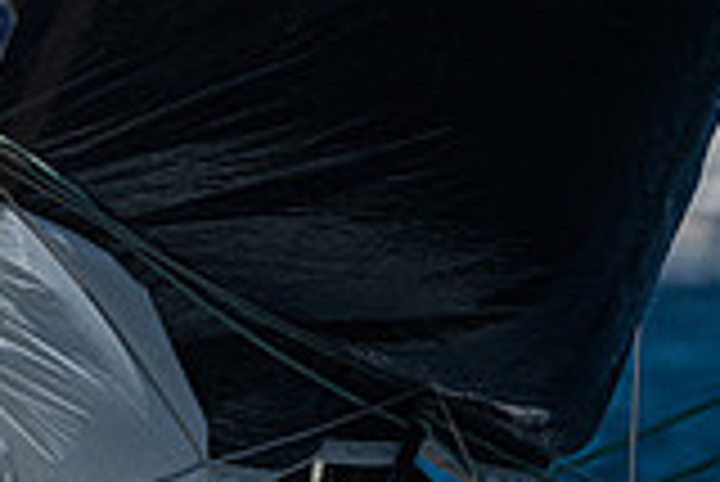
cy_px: 83
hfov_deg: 2.0
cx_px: -575
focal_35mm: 1033
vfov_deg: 1.3
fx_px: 20678
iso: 400
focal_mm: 260
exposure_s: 1/8000
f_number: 6.3
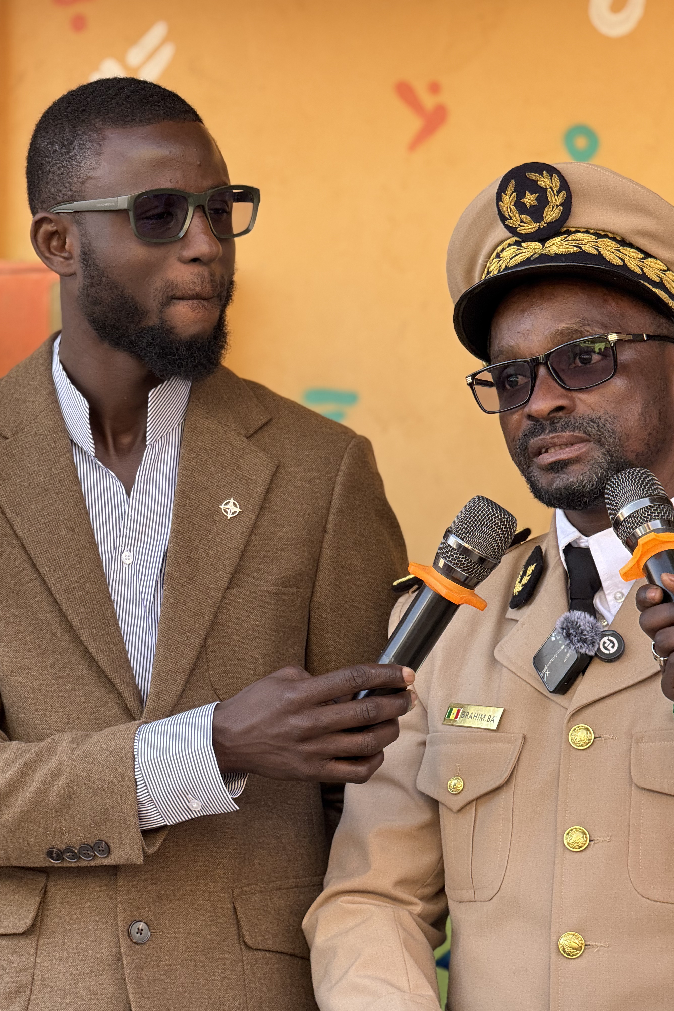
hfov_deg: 11.0
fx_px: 3510
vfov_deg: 16.4
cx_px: 332
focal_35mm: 125
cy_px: 505
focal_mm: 15.66
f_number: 2.8
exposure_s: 1/99
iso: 64
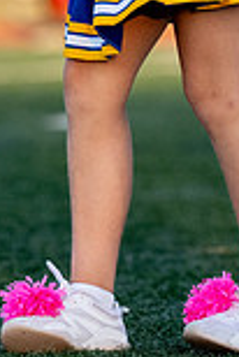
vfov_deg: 2.9
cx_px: 92
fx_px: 7124
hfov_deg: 1.9
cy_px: -181
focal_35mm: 717
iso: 500
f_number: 2.8
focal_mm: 135
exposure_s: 1/2500
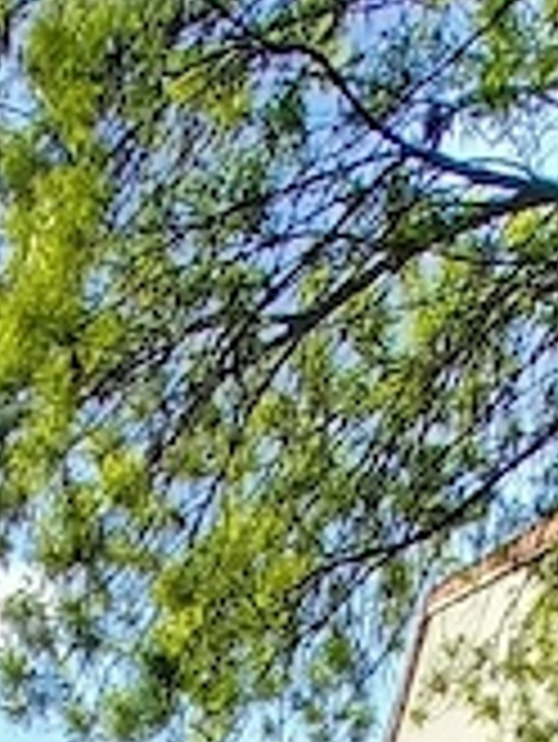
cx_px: 158
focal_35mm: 63
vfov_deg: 18.7
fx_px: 1352
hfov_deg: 23.1
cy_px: 1497
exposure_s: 1/204
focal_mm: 1.13
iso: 50
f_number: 2.2
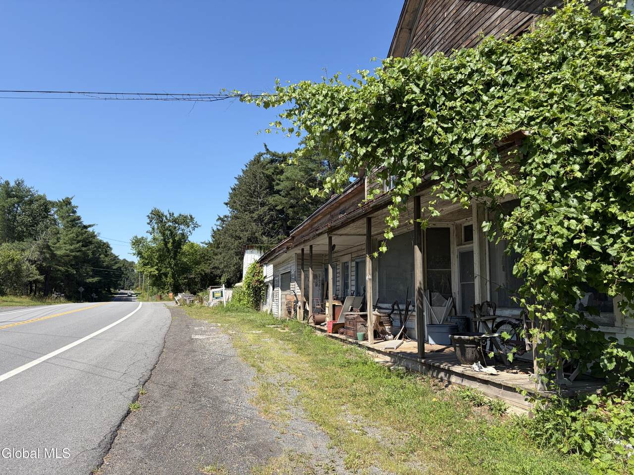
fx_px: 476
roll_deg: -0.1
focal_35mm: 26
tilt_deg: +7.7
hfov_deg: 67.3
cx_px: 317
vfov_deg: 53.1
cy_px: 238
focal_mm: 5.96
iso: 50
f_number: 1.6
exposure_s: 1/2639
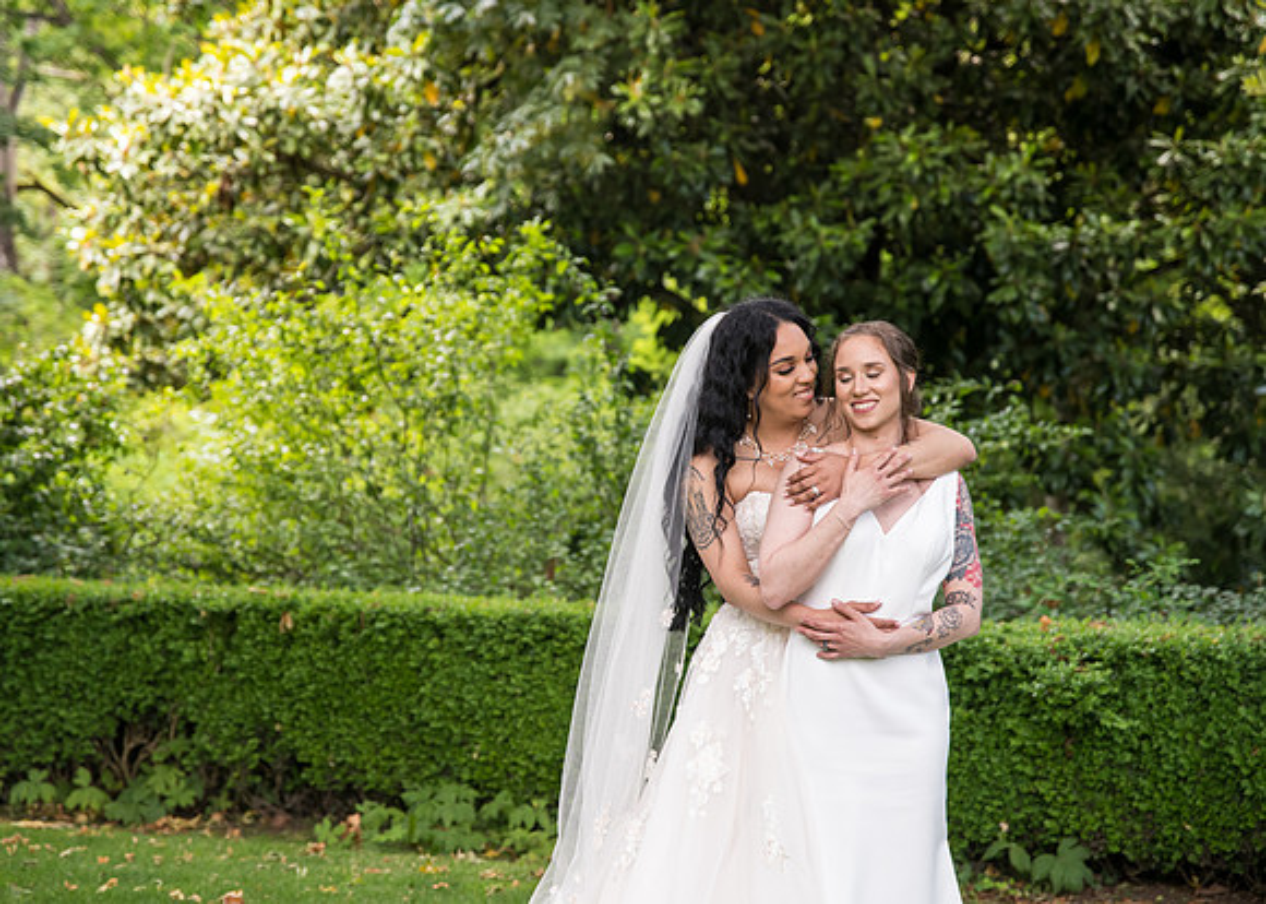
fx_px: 2915
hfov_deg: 24.5
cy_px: 404
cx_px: 603
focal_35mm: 81
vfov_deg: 17.6
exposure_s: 1/320
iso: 640
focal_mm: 70
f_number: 3.2
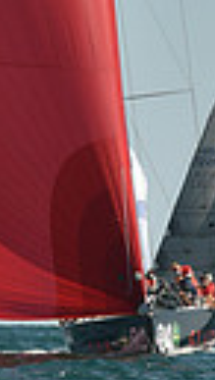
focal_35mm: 943
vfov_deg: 2.3
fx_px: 9514
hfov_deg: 1.3
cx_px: 110
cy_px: -233
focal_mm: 200
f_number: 7.1
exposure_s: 1/1000
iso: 250
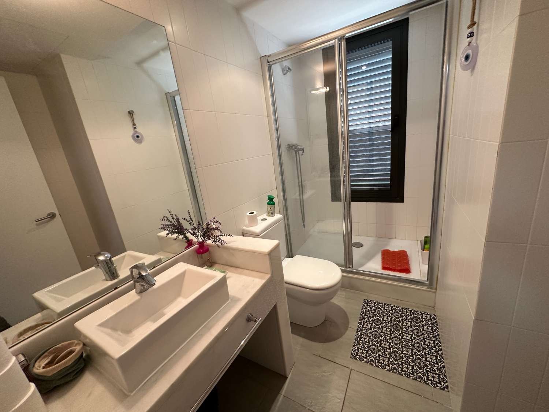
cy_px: 206
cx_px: 274
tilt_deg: -15.1
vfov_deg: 85.7
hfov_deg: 102.1
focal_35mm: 14
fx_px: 222
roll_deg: +7.4
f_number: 2.2
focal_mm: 2.22
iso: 250
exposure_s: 1/100
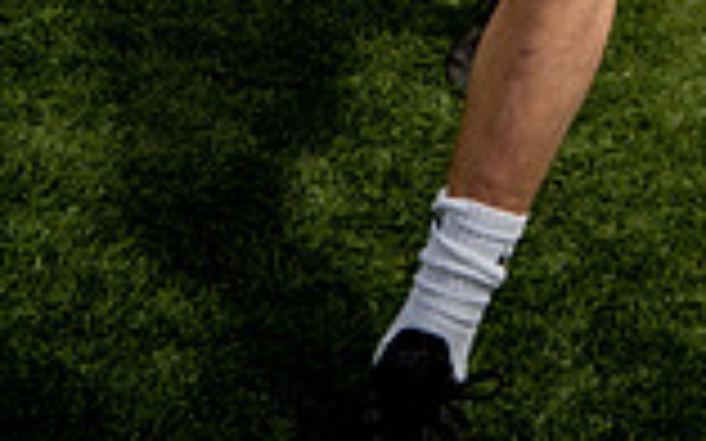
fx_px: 1346
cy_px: -526
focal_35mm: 70
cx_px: 648
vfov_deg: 14.3
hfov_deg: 28.2
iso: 200
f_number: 3.5
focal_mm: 24
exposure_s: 1/250
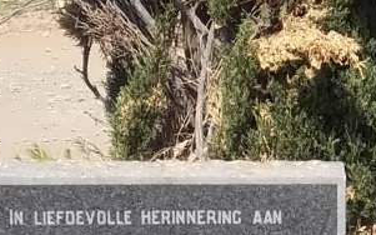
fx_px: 2162
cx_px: 371
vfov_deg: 6.2
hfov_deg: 9.9
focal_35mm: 211
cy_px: 300
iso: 80
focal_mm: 8.8
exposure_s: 1/640
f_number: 3.6
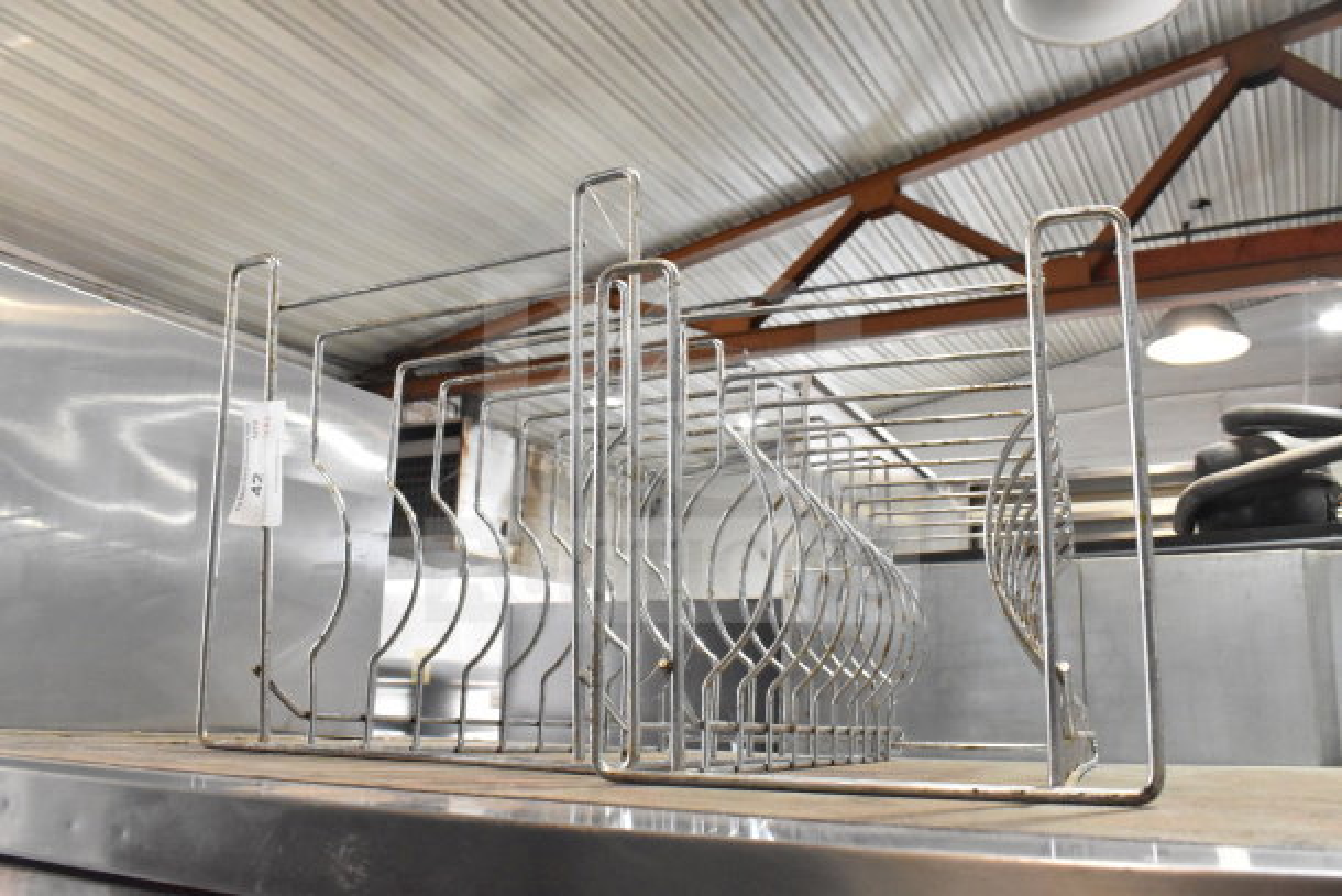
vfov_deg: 43.6
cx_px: 671
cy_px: 448
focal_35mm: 30
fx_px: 1119
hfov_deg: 61.9
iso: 6400
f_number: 9
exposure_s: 1/320
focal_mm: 20
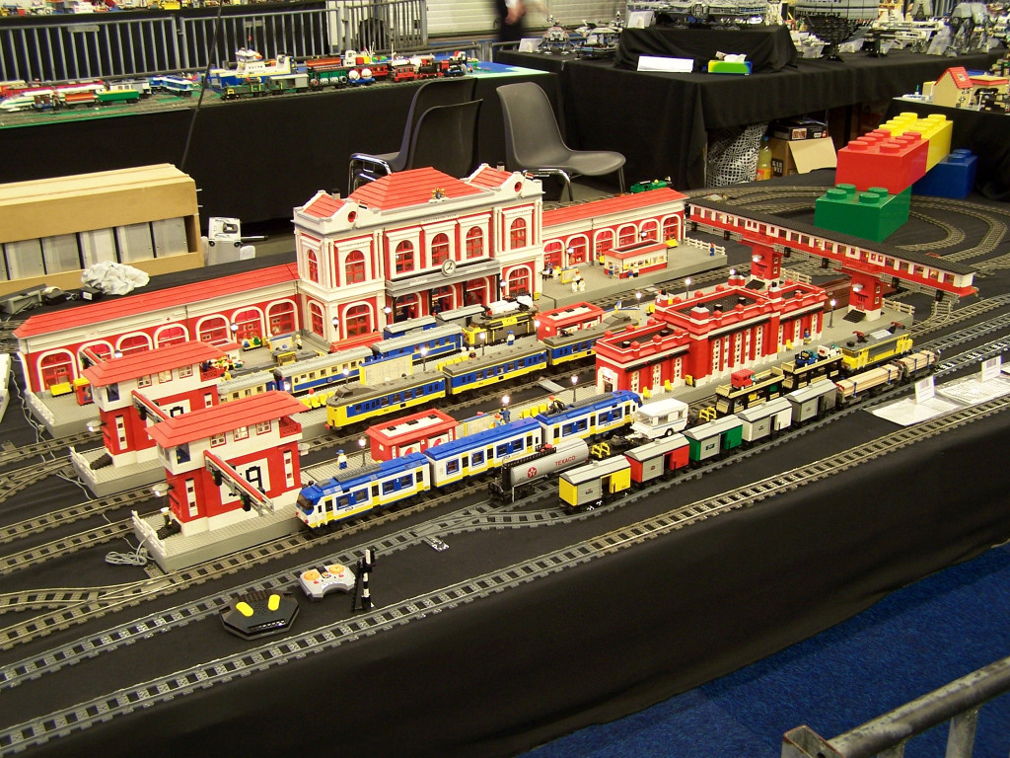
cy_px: 379
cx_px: 505
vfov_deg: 37.7
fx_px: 1109
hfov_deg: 49.0
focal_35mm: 38
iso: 80
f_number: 2.8
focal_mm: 6.3
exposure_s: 1/2
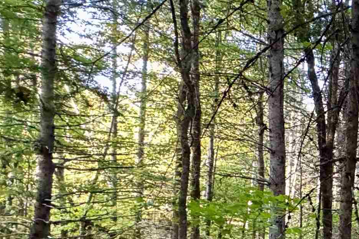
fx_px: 479
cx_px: 529
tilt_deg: -0.1
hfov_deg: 28.3
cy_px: 203
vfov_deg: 27.3
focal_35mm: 48
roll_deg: -2.0
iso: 640
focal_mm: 2.22
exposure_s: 1/60
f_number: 2.2
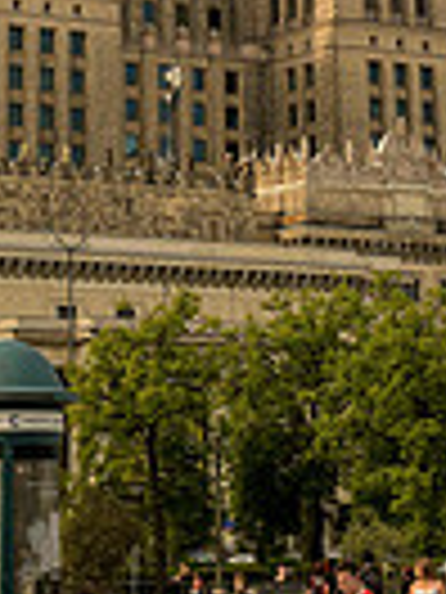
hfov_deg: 9.0
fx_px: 2817
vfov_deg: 11.5
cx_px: 153
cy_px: -302
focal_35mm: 164
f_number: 5
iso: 64
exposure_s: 1/500
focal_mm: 50
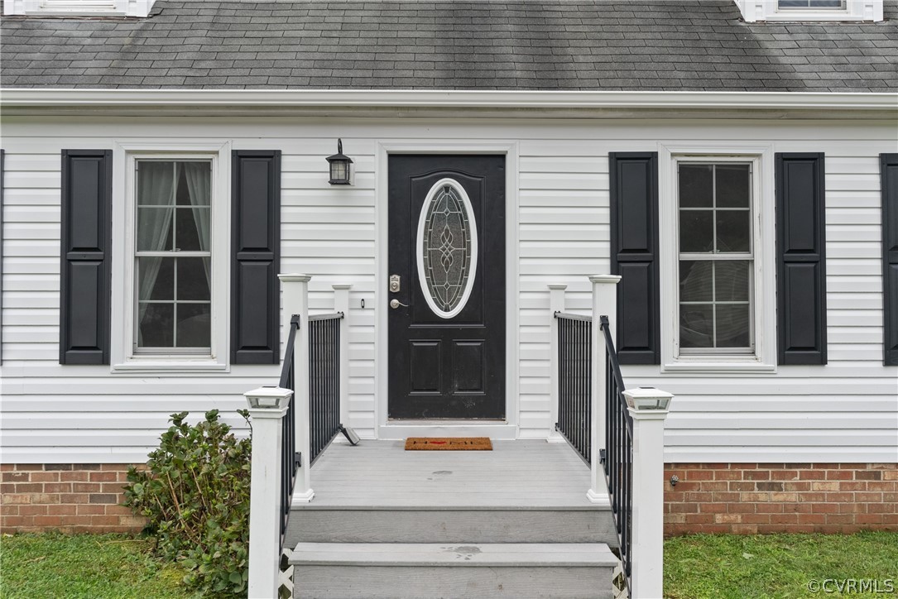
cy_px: 300
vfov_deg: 42.4
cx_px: 449
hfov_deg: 60.3
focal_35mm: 31
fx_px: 773
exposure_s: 1/160
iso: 800
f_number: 8
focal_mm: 31
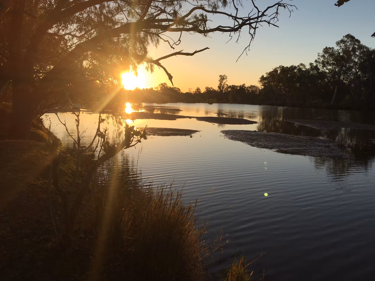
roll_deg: -2.7
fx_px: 336
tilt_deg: -7.0
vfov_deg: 45.4
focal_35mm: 31
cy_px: 142
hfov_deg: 58.3
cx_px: 199
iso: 32
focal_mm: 4.15
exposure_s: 1/1522
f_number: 2.2
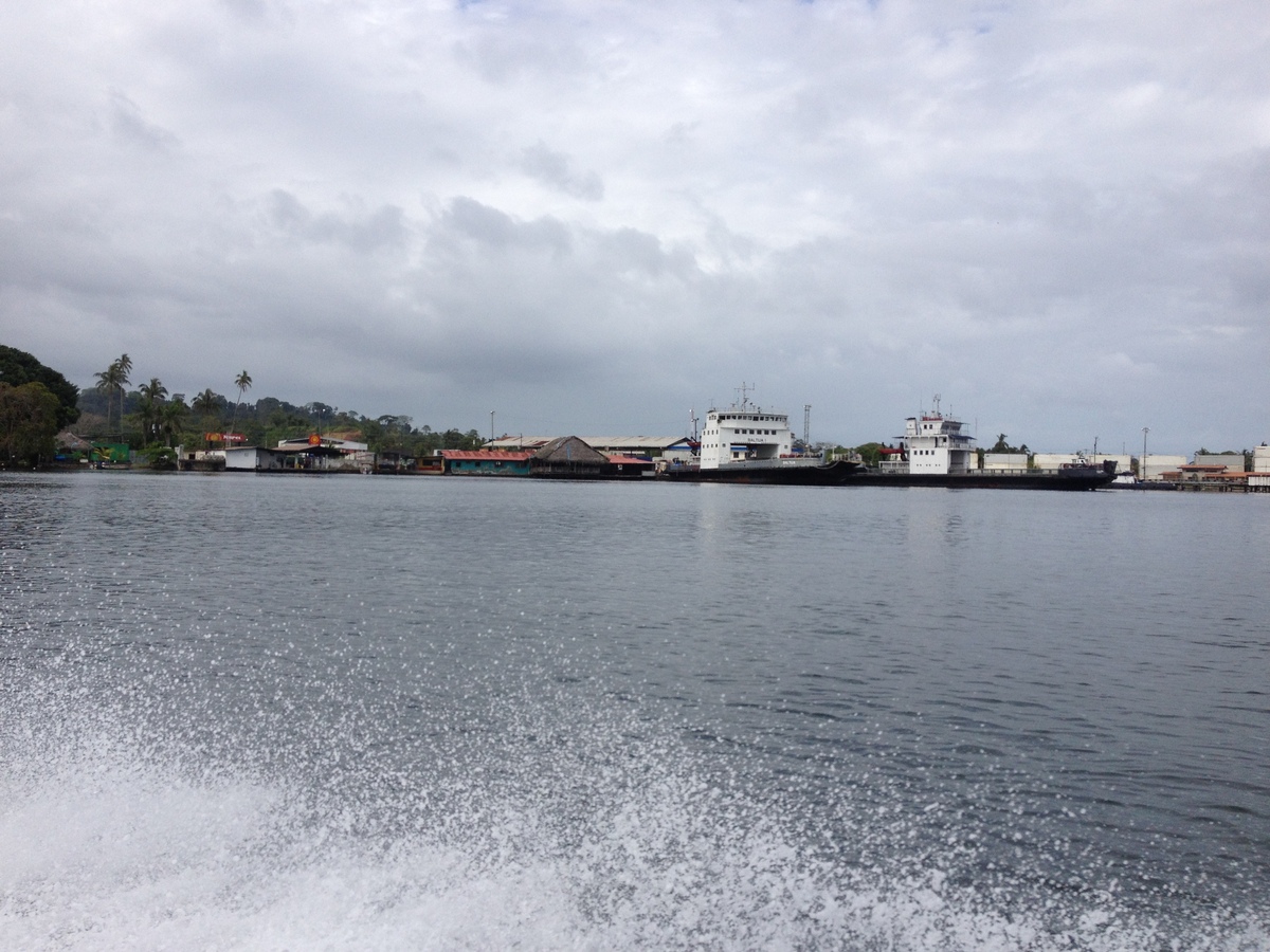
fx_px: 1284
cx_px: 635
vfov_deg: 40.7
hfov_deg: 52.6
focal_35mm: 35
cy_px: 476
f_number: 2.4
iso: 50
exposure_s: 1/2513
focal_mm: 4.28
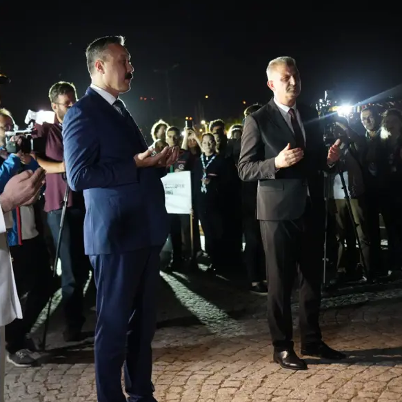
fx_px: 775
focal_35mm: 59
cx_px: 141
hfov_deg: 28.9
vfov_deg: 29.1
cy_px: 201
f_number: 4
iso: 12800
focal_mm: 46
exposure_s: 1/50
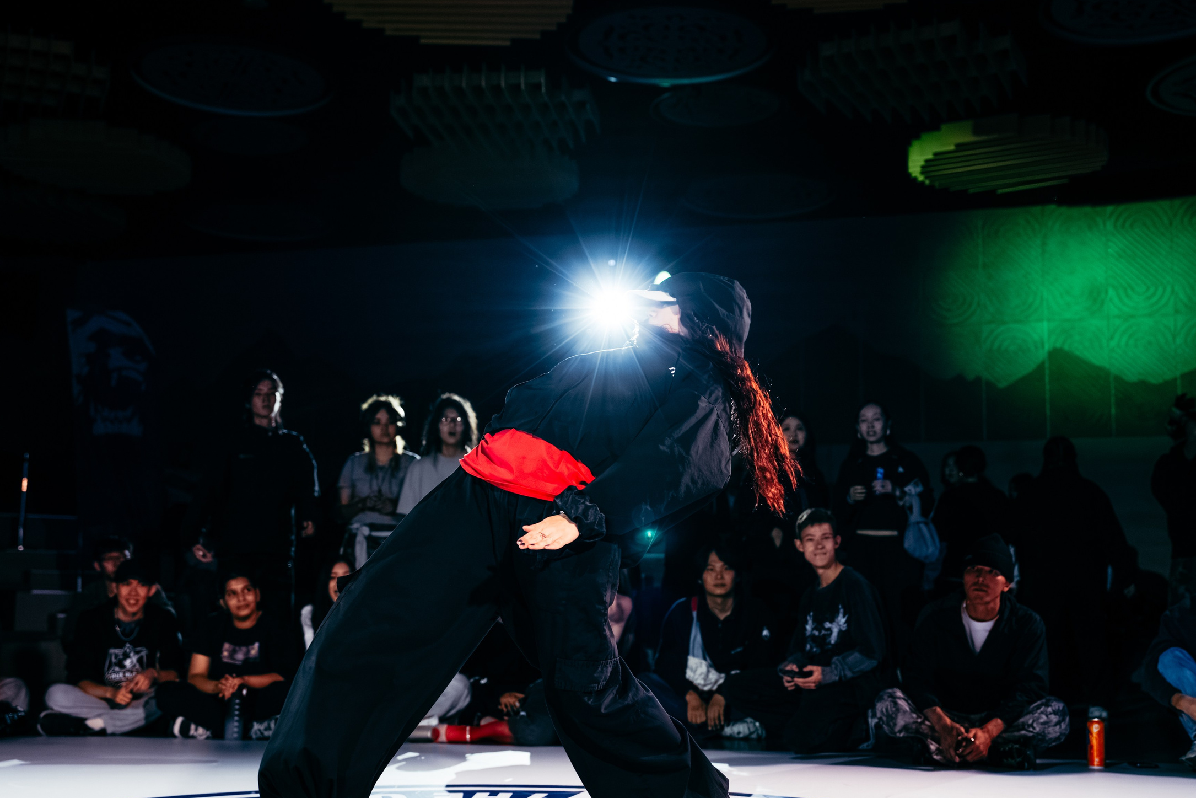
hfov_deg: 42.7
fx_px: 1528
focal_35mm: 46
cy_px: 433
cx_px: 631
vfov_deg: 29.2
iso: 3200
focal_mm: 39
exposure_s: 1/800
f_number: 2.8
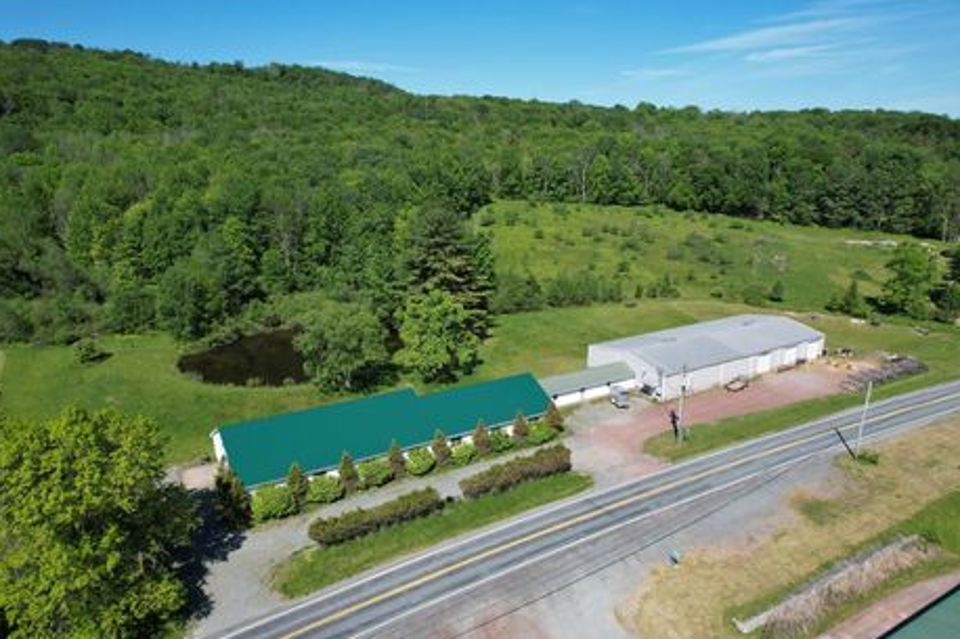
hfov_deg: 73.8
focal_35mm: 24
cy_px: 328
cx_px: 480
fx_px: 640
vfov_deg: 53.1
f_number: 2.8
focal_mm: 8.38
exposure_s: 1/1600
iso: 100
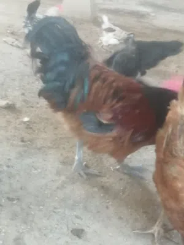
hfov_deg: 24.4
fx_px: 425
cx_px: 92
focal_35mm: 60
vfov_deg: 32.2
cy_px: 122
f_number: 1.8
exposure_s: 1/20
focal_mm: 3.95
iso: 800
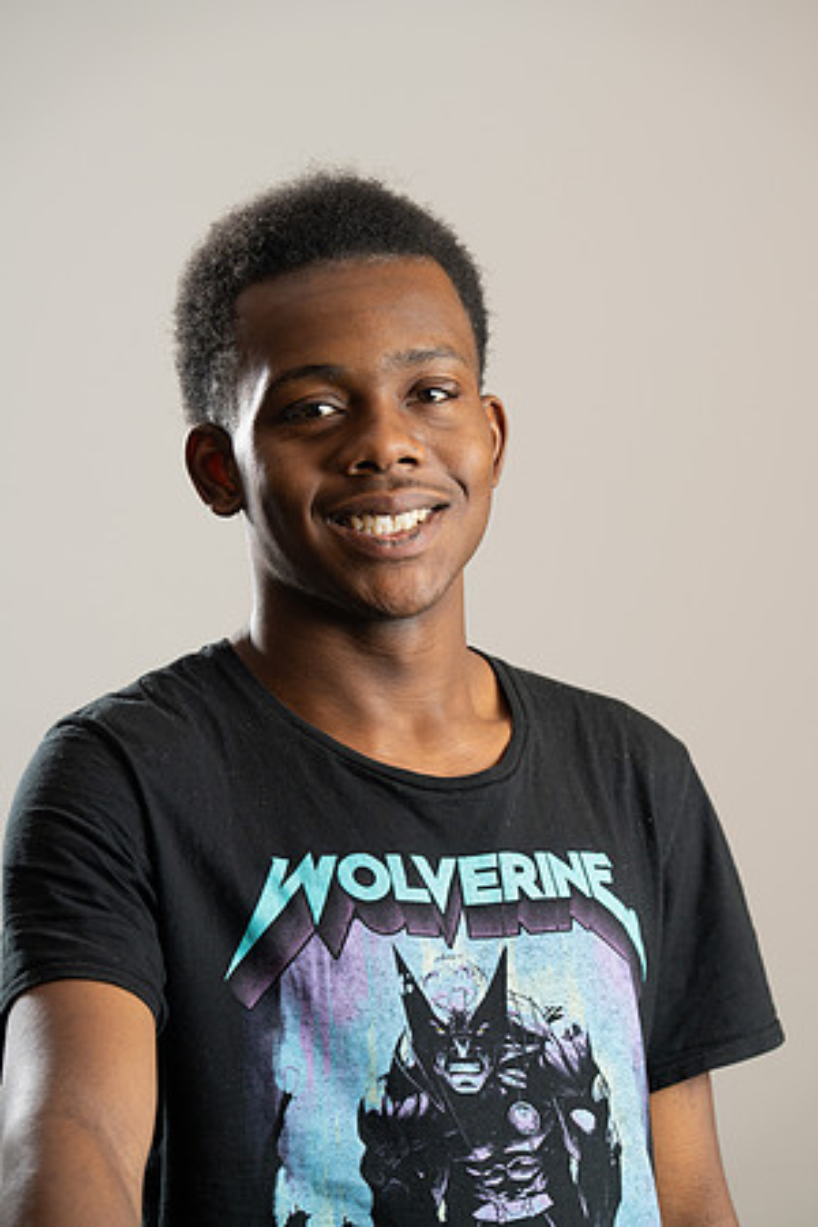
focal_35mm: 140
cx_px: 409
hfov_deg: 9.8
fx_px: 4771
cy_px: 614
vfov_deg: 14.7
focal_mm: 140
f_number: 6.3
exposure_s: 1/200
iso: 500
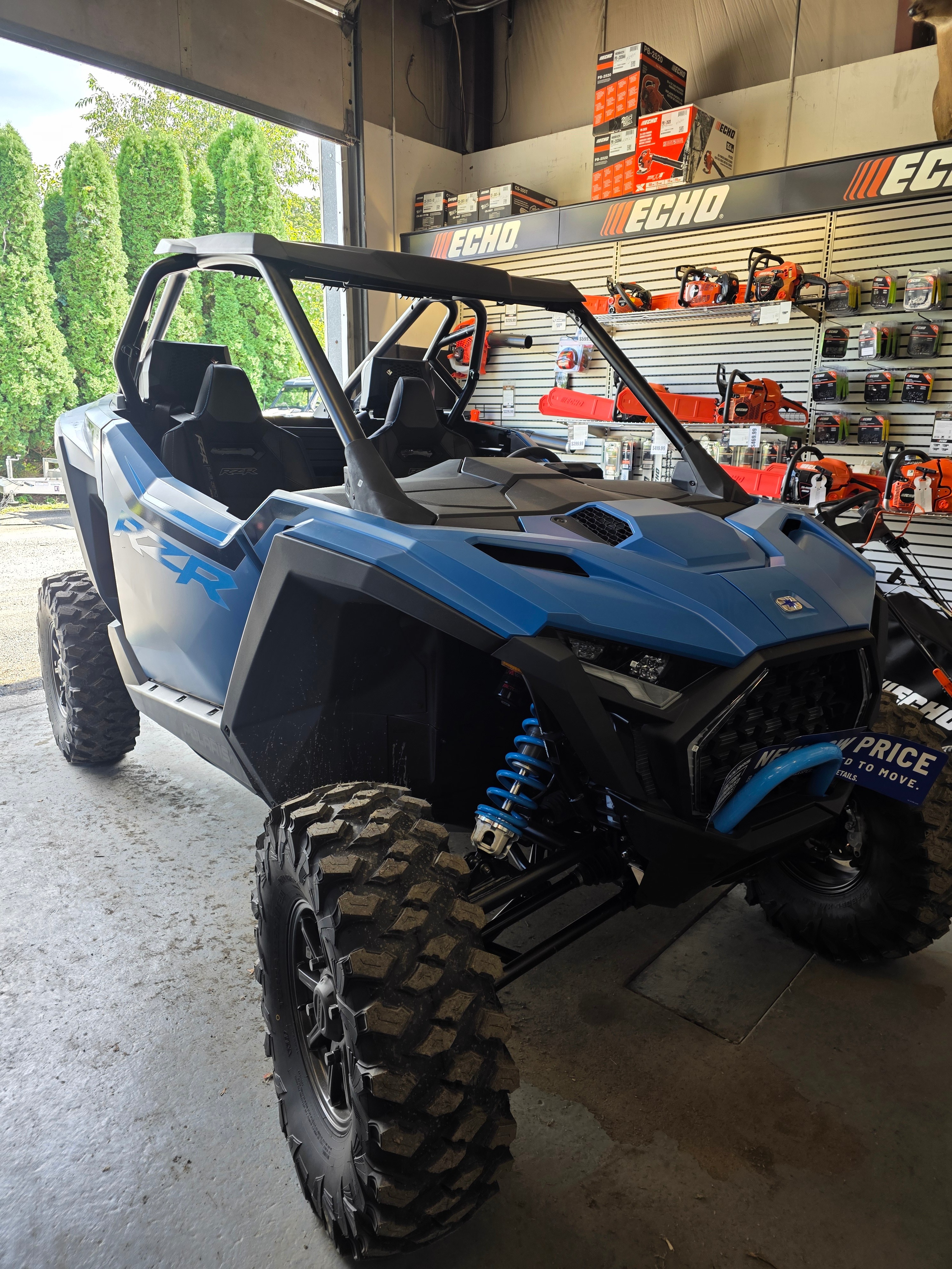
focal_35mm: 23
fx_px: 843
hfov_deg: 58.9
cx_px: 476
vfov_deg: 73.9
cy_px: 634
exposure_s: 1/120
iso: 50
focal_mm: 6.3
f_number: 1.7
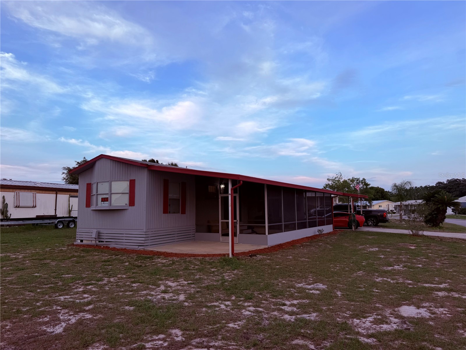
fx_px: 323
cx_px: 233
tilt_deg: +6.4
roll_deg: +0.5
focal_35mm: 24
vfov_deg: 56.8
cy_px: 175
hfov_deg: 71.6
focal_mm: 6.76
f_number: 1.78
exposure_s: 1/464
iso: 80
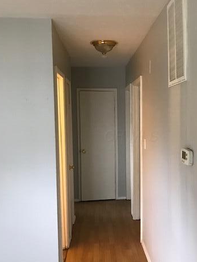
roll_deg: +0.0
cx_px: 131
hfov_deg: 36.5
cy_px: 135
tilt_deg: -1.6
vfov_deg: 47.8
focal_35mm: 39
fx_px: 296
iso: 80
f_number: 1.8
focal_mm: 3.99
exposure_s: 1/15
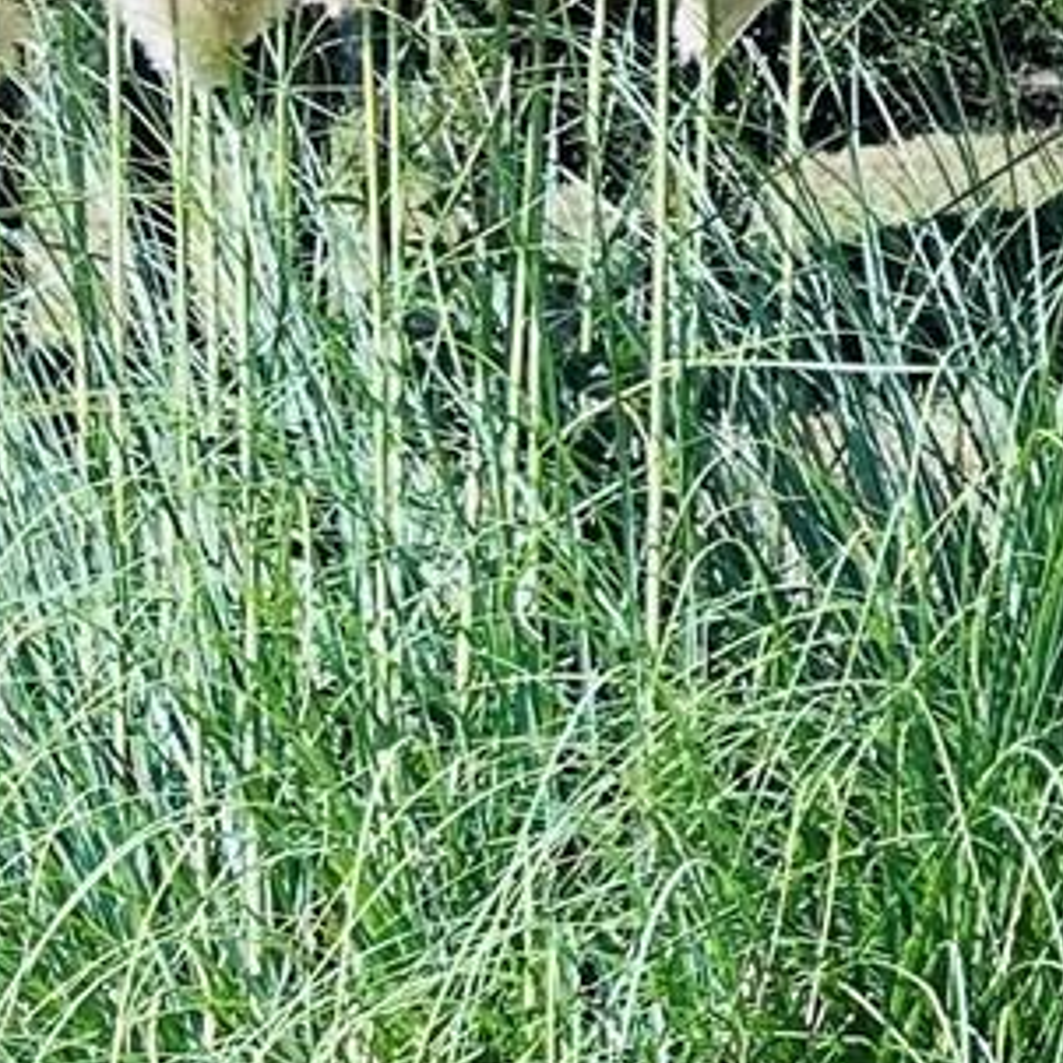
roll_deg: -0.2
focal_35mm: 156
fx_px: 5420
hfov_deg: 10.3
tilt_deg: +9.9
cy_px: 208
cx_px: 2144
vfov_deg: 11.2
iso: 50
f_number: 1.6
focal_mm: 5.1
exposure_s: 1/2222
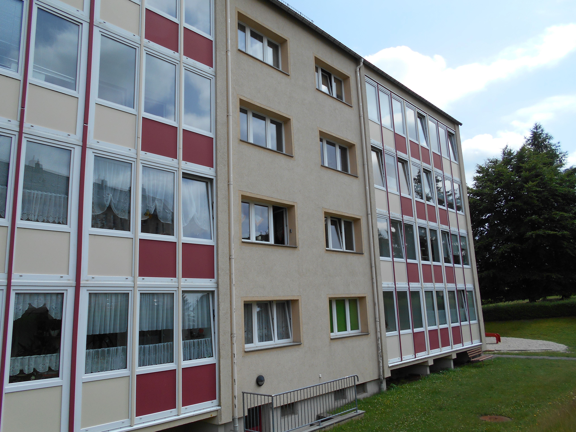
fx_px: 433
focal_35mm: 26
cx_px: 288
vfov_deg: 53.1
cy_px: 216
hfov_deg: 67.3
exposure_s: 1/1000
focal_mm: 4.6
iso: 80
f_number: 3.2
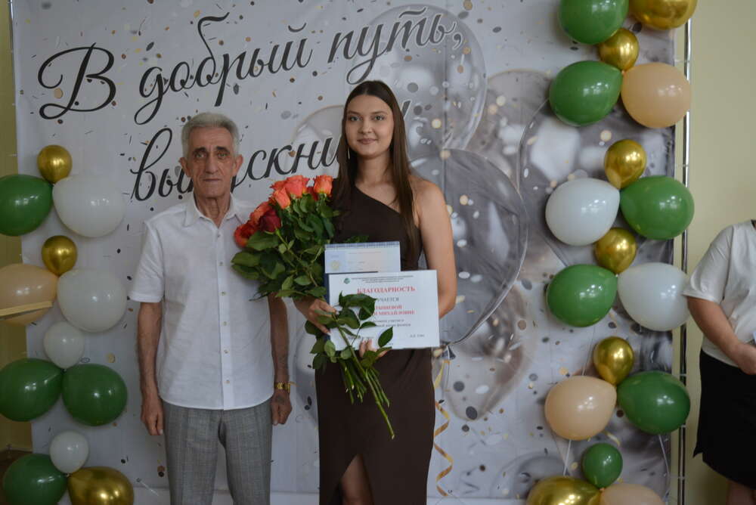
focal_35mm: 44
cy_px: 252
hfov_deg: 44.9
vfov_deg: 30.9
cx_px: 378
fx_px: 914
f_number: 4.2
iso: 560
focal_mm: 29
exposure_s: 1/60
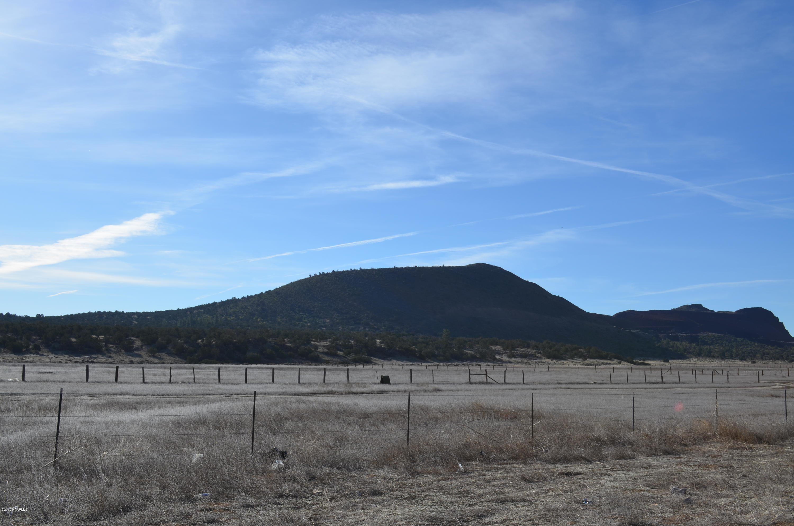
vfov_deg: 36.7
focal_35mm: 36
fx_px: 792
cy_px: 263
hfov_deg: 53.2
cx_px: 397
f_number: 9
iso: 100
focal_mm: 24
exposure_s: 1/320
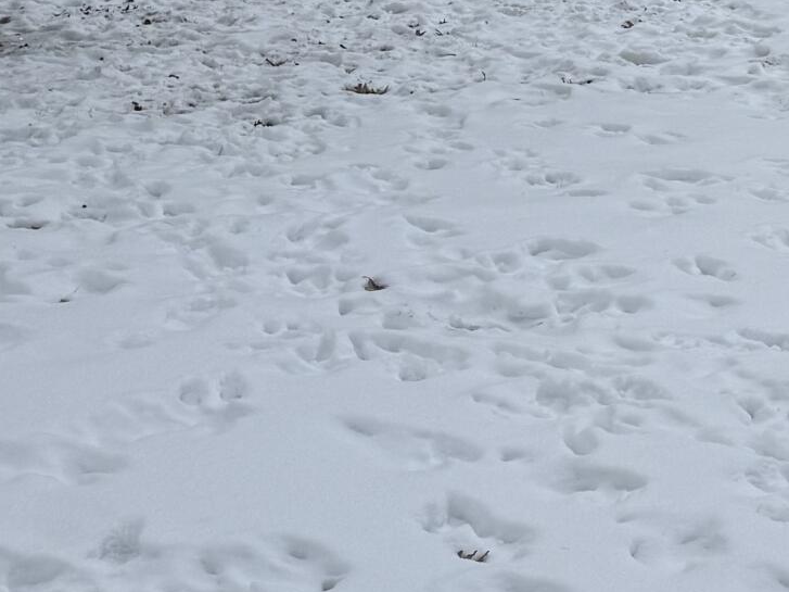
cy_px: -172
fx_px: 2256
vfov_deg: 14.3
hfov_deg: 18.0
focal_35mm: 99
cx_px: 1133
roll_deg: -2.7
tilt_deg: -3.4
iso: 80
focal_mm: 6.76
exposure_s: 1/4975
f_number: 1.78
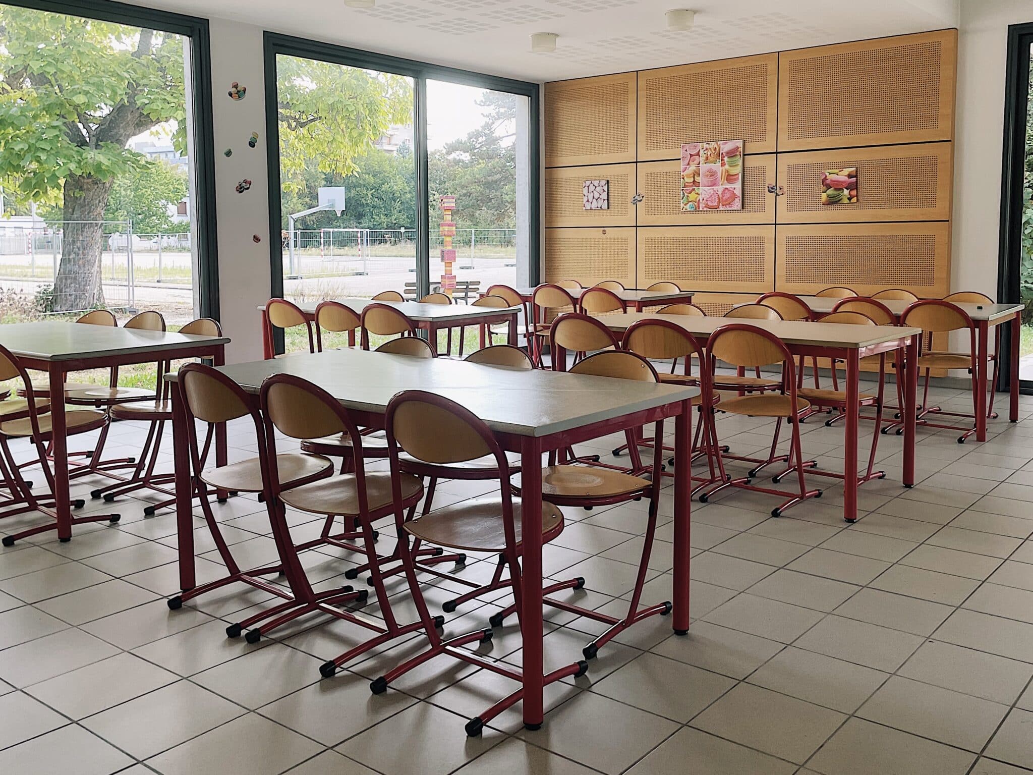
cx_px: 516
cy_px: 388
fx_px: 776
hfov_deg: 67.3
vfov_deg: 53.1
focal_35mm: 26
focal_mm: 4.2
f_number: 1.6
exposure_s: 1/100
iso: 50
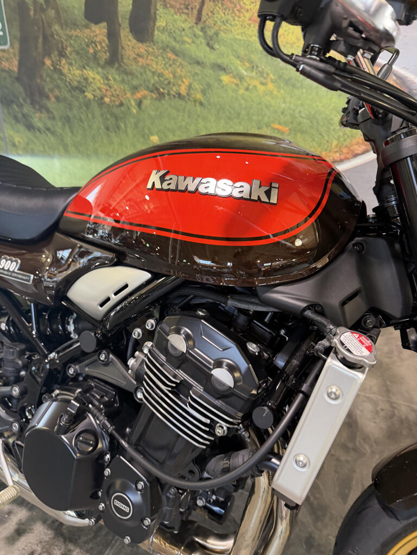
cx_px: 208
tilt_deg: -21.5
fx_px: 385
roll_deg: -3.2
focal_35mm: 24
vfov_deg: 71.6
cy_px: 278
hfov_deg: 56.8
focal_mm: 6.76
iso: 200
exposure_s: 1/60
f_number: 1.78
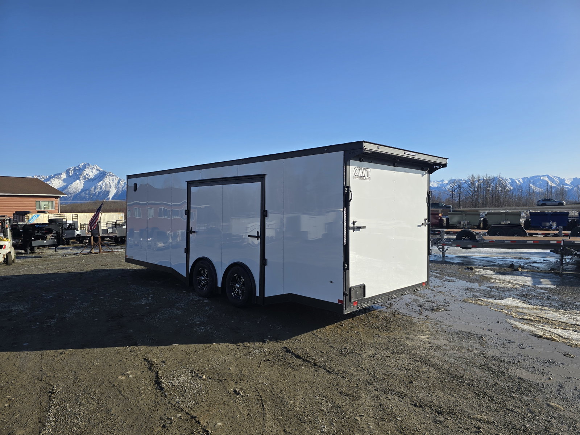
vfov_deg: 58.9
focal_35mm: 23
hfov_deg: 73.9
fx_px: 385
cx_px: 290
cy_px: 218
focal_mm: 6.3
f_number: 1.7
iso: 12
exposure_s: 1/927
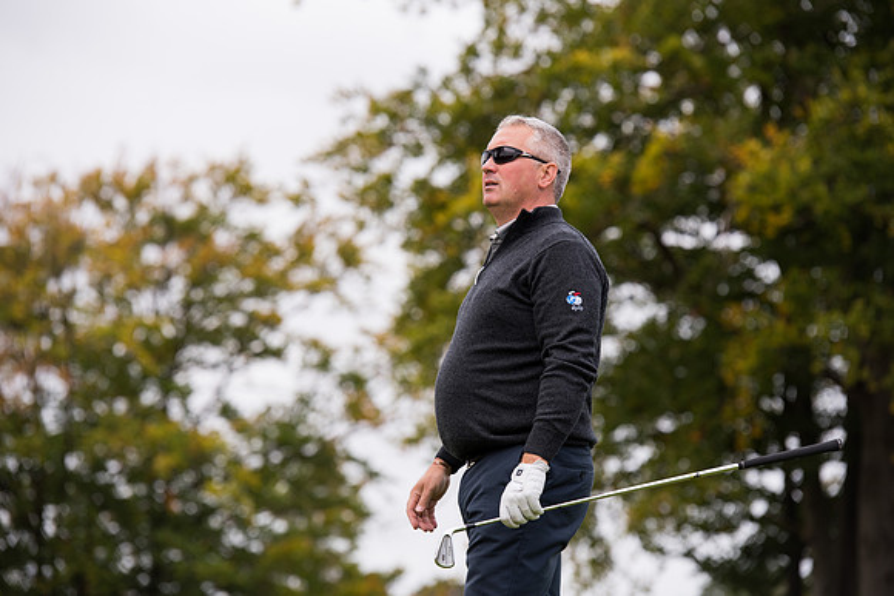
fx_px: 4098
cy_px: 298
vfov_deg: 8.3
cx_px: 447
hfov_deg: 12.4
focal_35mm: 165
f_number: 4.5
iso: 400
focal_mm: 165
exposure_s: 1/1000
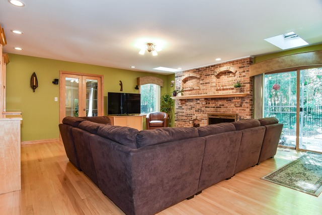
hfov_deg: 90.0
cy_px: 108
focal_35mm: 18
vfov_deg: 67.4
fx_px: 161
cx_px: 161
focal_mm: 12
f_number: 8
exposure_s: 1/4
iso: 200
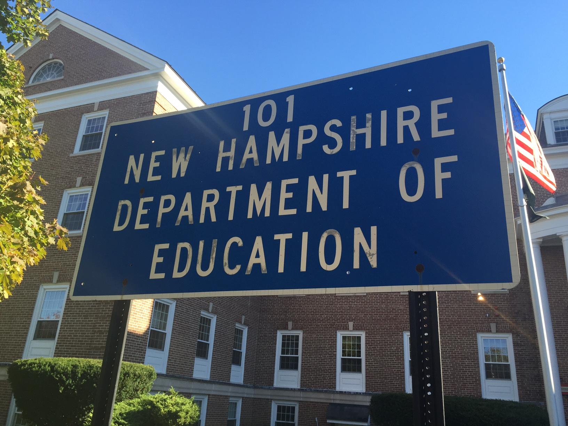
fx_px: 476
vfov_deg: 48.2
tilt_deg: +20.5
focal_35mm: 29
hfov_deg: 61.7
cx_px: 284
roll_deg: -3.7
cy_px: 213
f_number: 2.2
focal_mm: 4.15
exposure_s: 1/395
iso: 32
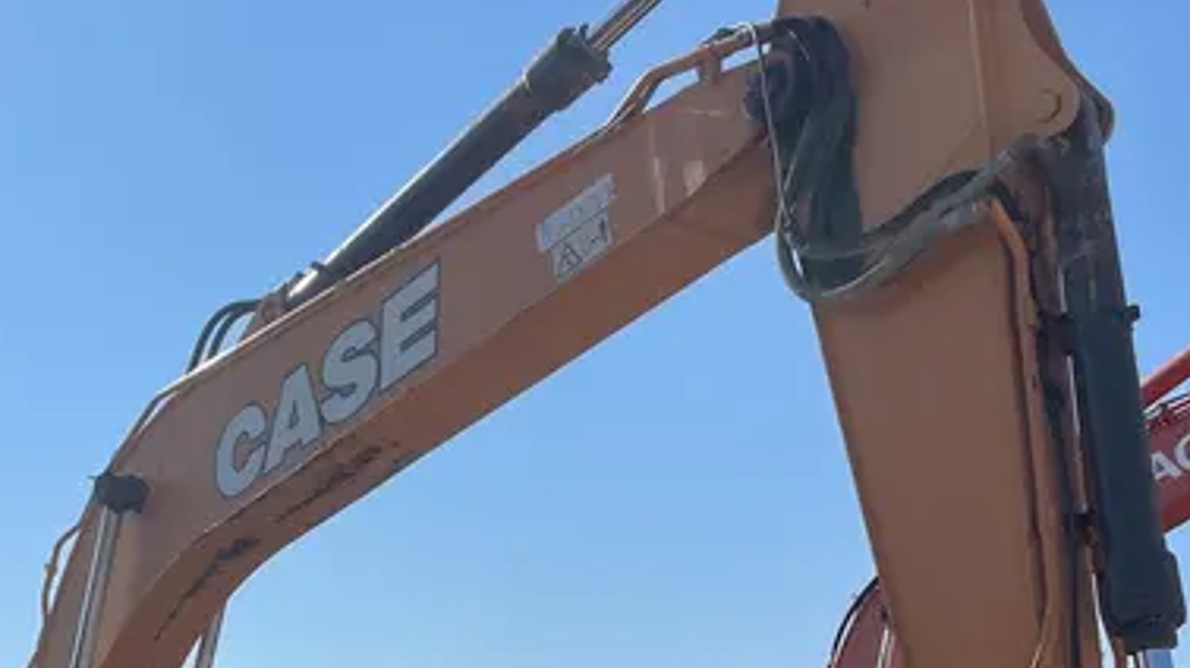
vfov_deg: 20.4
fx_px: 1734
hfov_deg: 37.4
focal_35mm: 55
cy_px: 799
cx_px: 390
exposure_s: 1/6494
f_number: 1.6
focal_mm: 4.2
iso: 32
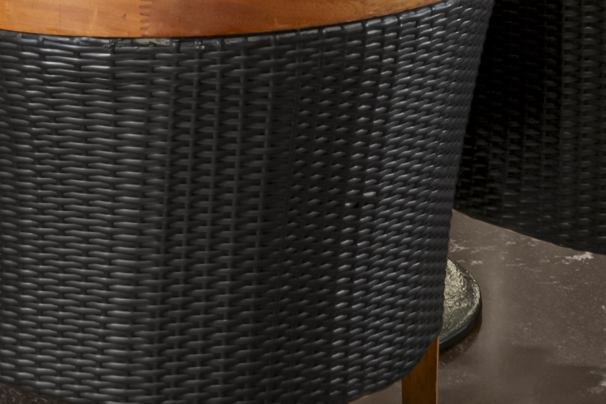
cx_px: 22
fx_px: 3131
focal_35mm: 186
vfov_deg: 6.7
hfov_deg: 11.0
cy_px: -816
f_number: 11
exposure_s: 10
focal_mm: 27
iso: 100
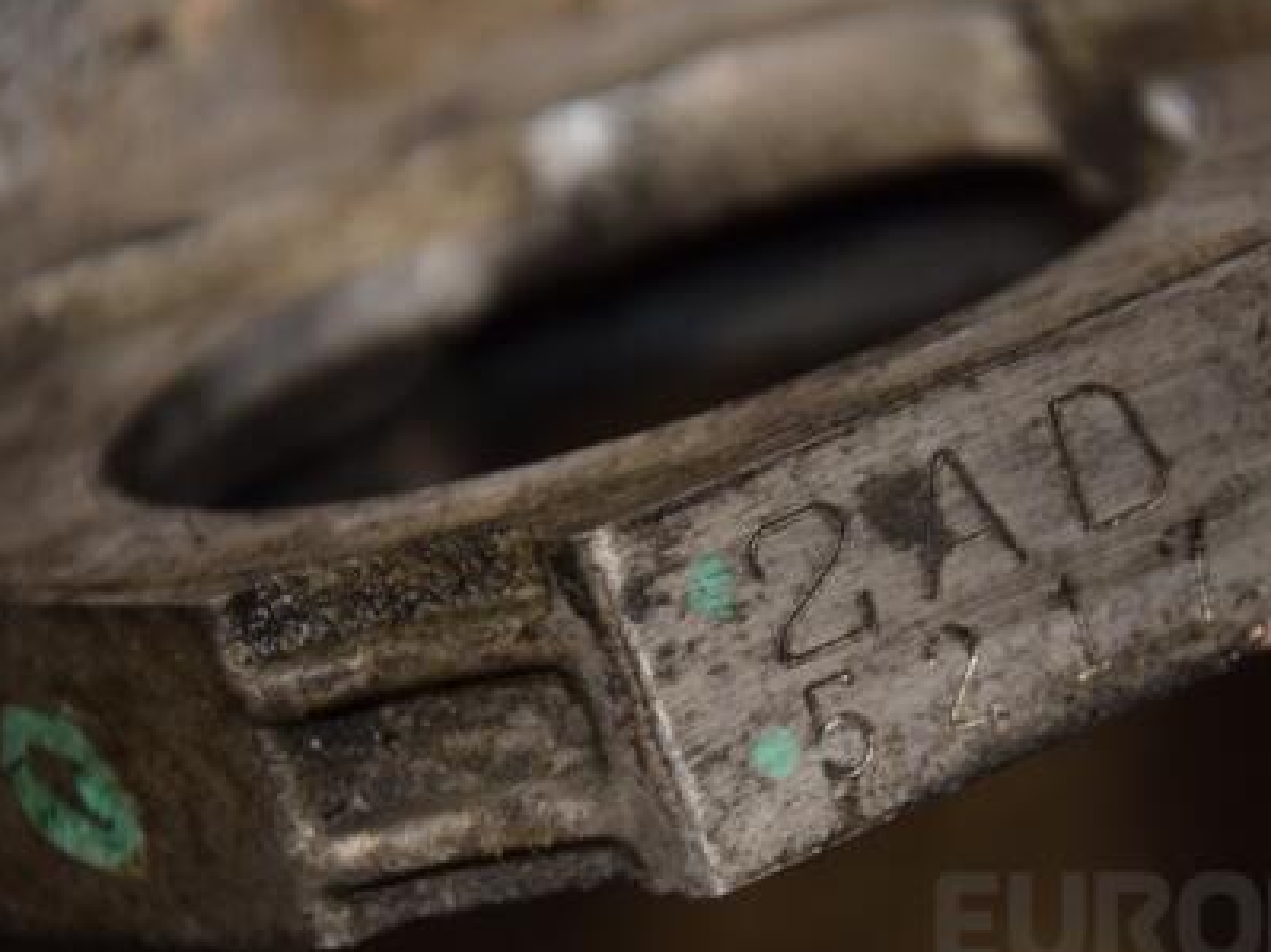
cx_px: 876
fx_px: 8359
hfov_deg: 8.7
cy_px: 497
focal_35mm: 228
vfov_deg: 6.5
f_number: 5.6
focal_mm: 105
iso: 800
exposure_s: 1/60
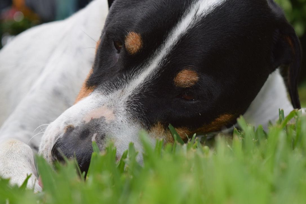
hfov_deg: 24.6
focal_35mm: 82
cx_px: 153
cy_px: 102
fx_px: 701
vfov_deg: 16.6
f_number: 5.6
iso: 160
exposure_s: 1/125
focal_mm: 55
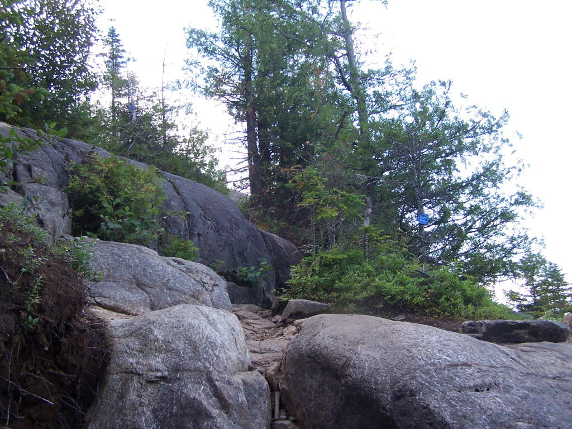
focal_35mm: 38
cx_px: 286
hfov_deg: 49.0
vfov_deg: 37.7
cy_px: 214
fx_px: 628
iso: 80
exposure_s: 1/200
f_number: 2.8
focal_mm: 6.3
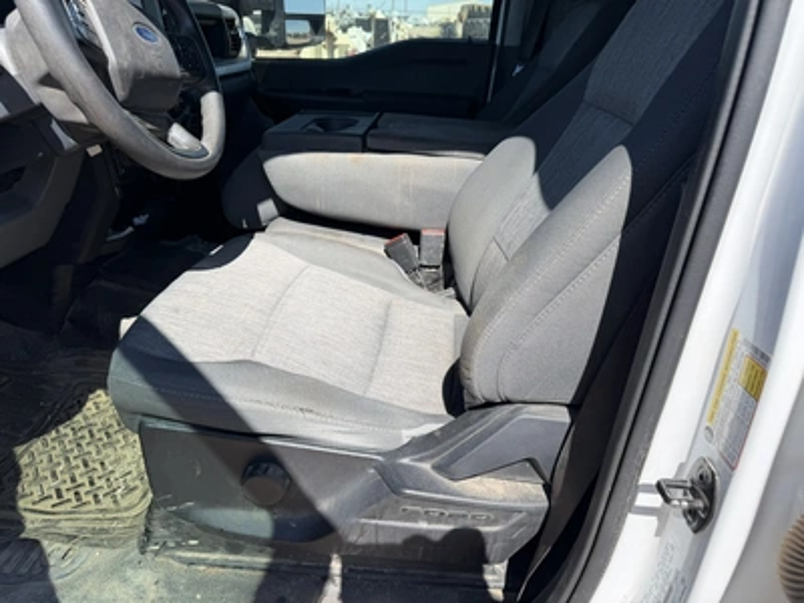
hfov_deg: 71.6
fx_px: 557
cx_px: 402
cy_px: 302
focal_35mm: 24
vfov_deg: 56.8
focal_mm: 6.76
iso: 80
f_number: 1.78
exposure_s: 1/1901
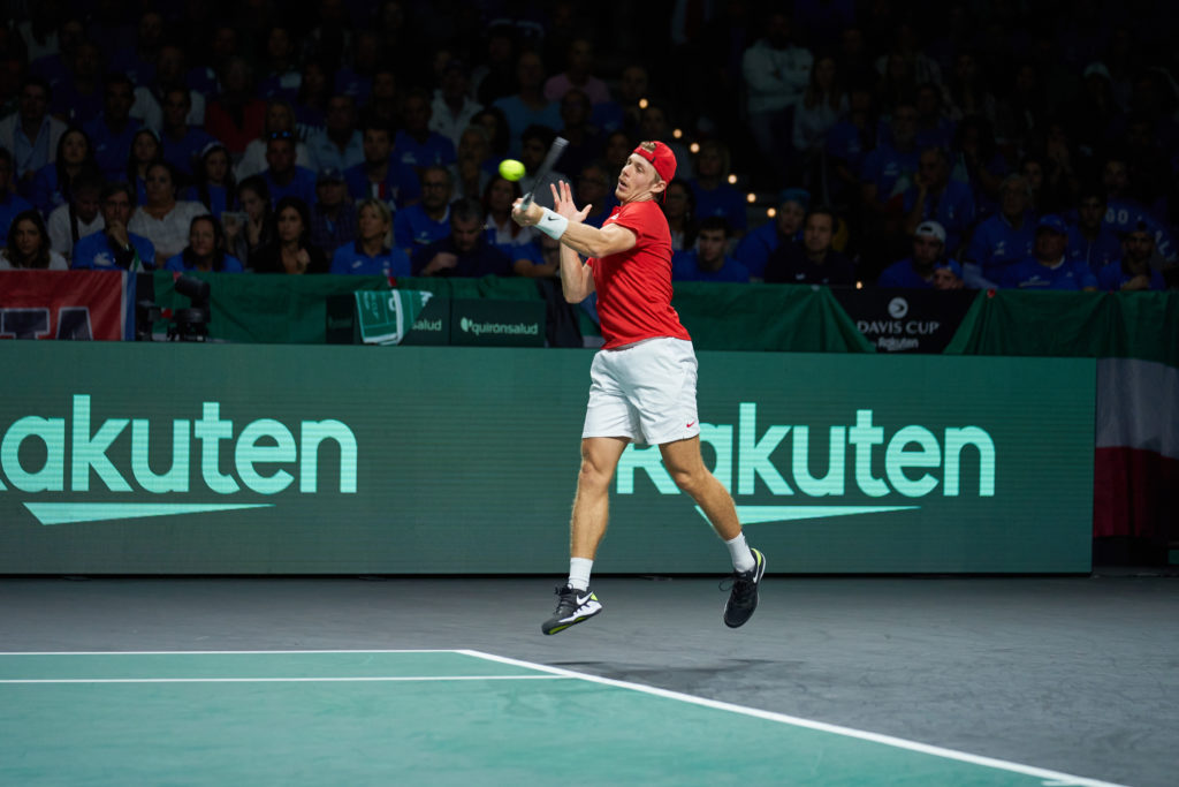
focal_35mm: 138
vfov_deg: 9.9
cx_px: 590
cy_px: 394
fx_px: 4520
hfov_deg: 14.9
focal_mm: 138
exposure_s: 1/800
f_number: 2.8
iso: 2000
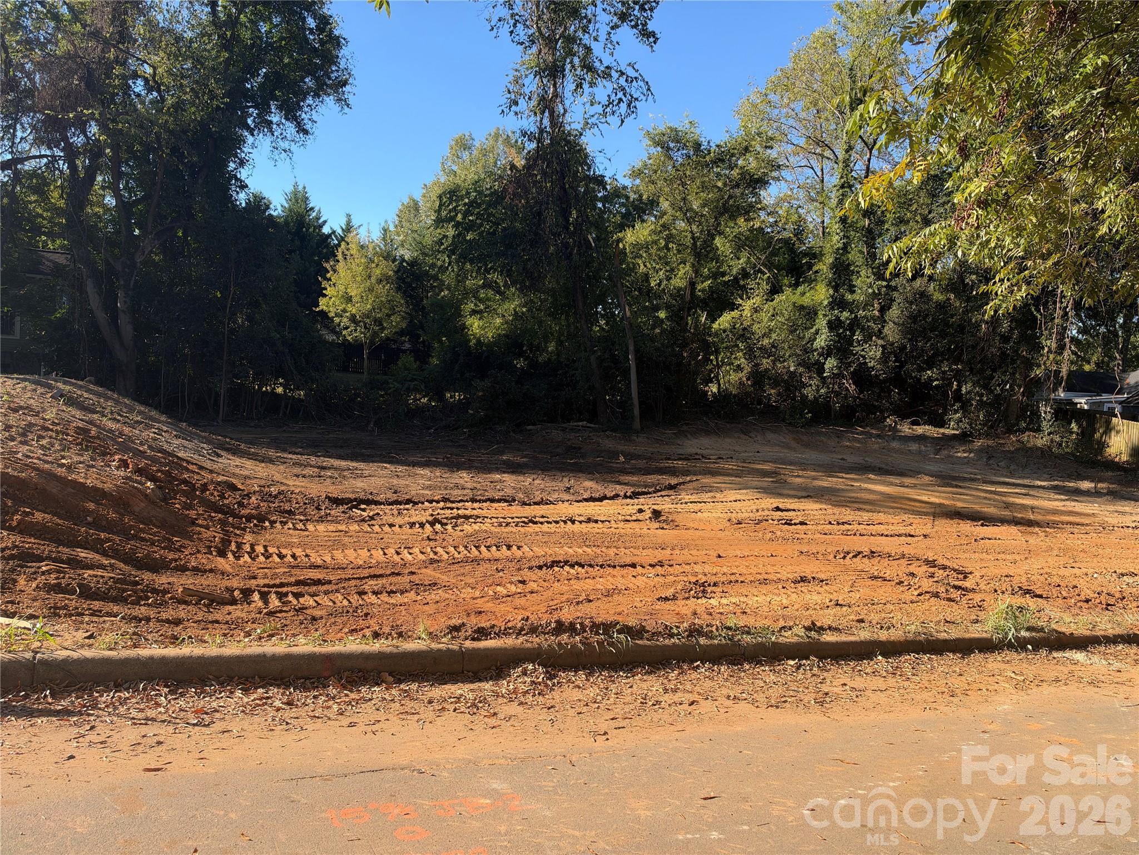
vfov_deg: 56.8
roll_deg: -2.9
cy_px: 428
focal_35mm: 24
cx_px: 570
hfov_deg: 71.6
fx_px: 790
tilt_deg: -3.7
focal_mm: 6.93
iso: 80
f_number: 1.8
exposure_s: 1/1543
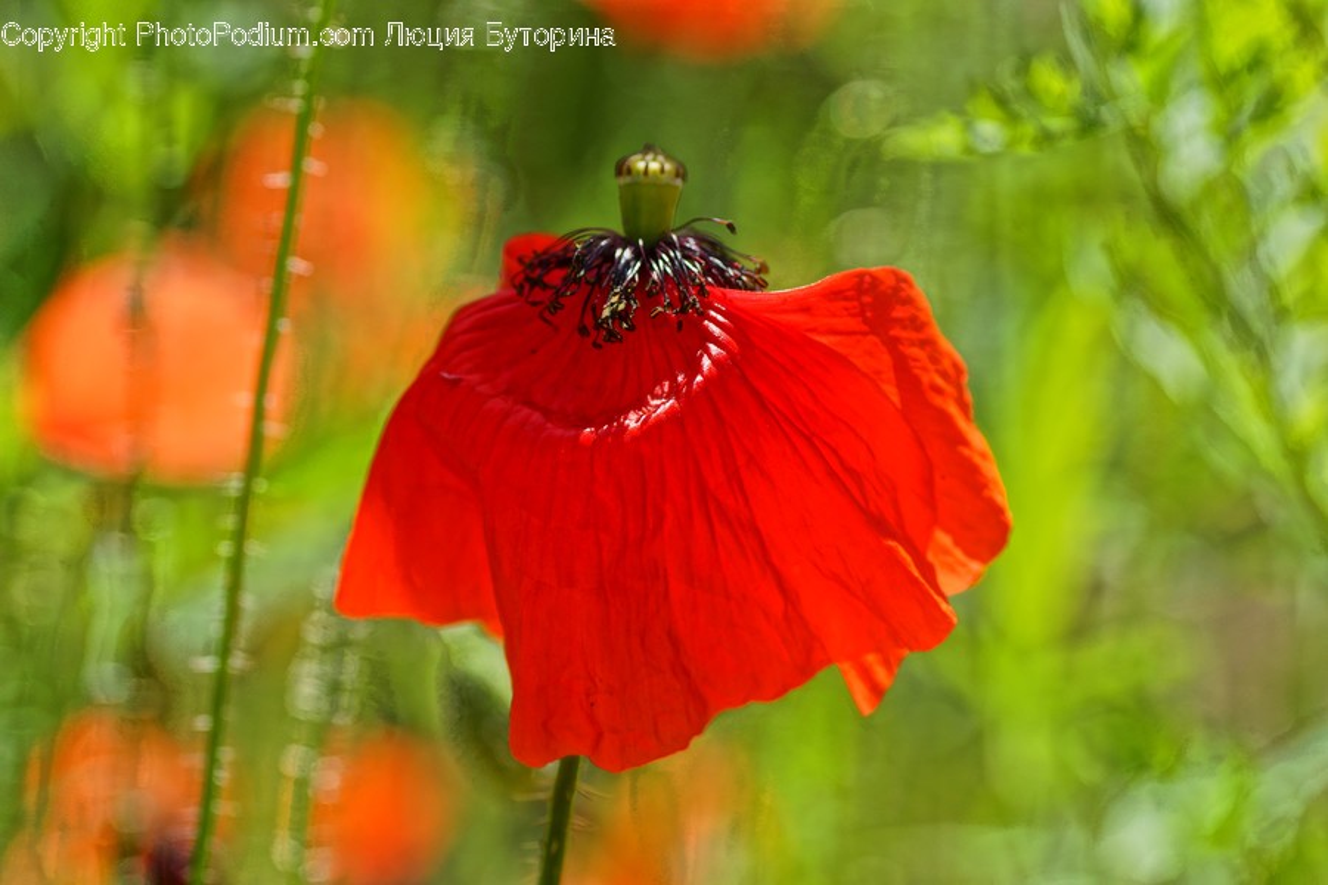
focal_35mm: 135
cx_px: 664
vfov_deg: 10.2
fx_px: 4980
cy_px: 442
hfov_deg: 15.2
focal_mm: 90
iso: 100
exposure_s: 1/320
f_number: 5
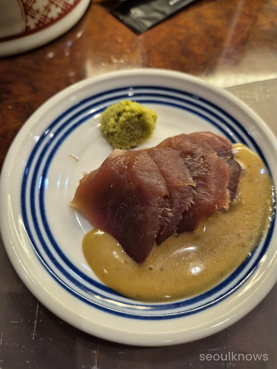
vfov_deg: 73.9
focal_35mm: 23
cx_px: 138
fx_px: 245
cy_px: 184
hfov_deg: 58.9
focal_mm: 5.4
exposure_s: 1/120
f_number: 1.8
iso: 250
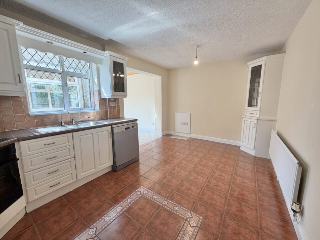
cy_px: 120
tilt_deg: -8.7
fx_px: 129
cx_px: 160
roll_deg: +0.6
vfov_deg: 85.7
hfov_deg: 102.1
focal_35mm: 14
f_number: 2.2
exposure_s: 1/100
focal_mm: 2.22
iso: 80
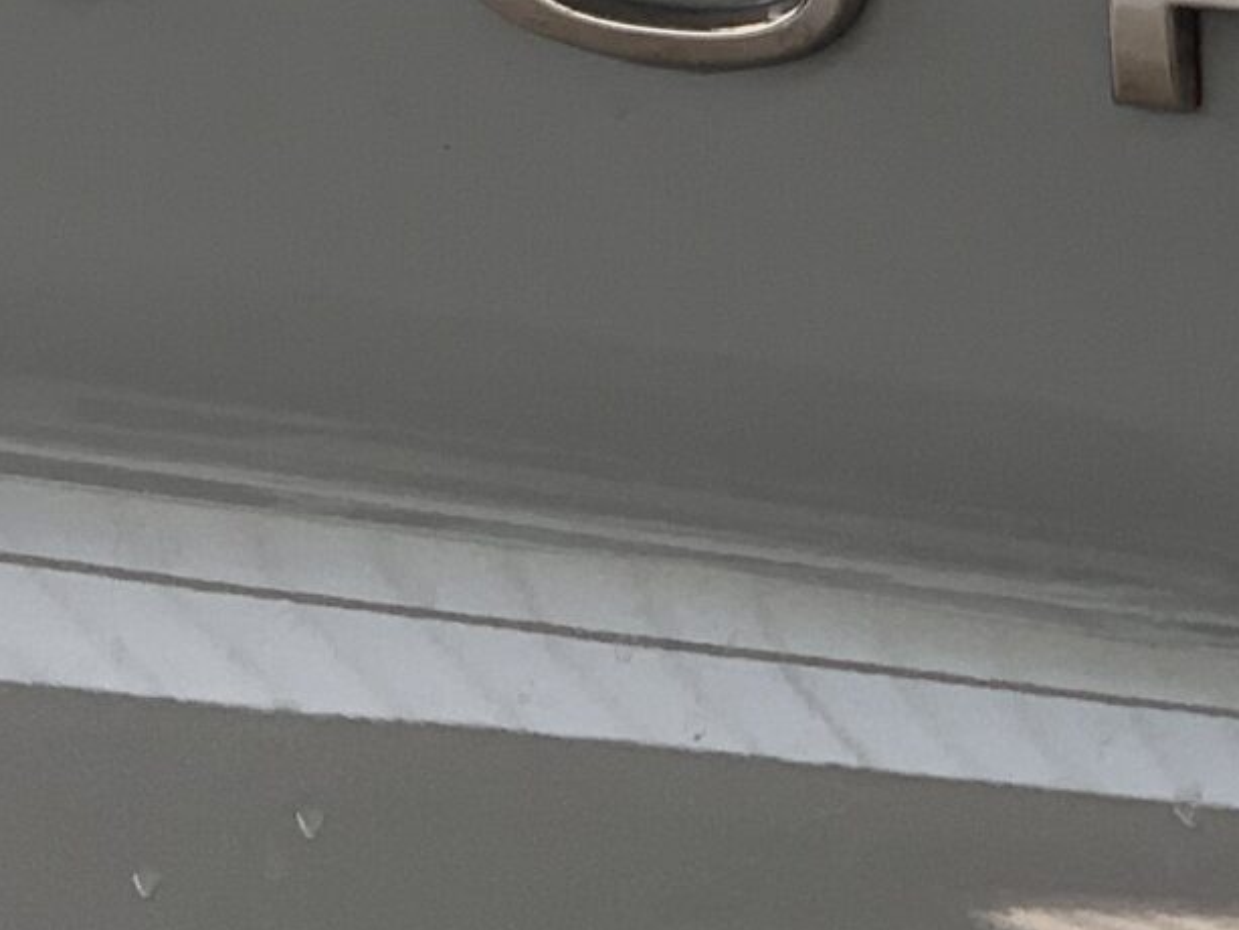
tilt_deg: -8.5
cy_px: -716
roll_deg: +0.8
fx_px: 7769
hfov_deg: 9.1
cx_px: 16
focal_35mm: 217
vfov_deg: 6.7
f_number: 2.4
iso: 40
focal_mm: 6
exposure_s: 1/122
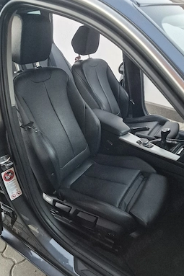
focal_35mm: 25
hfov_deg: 51.2
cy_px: 143
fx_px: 192
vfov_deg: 71.5
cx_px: 98
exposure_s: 1/100
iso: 2000
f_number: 1.8
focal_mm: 5.4
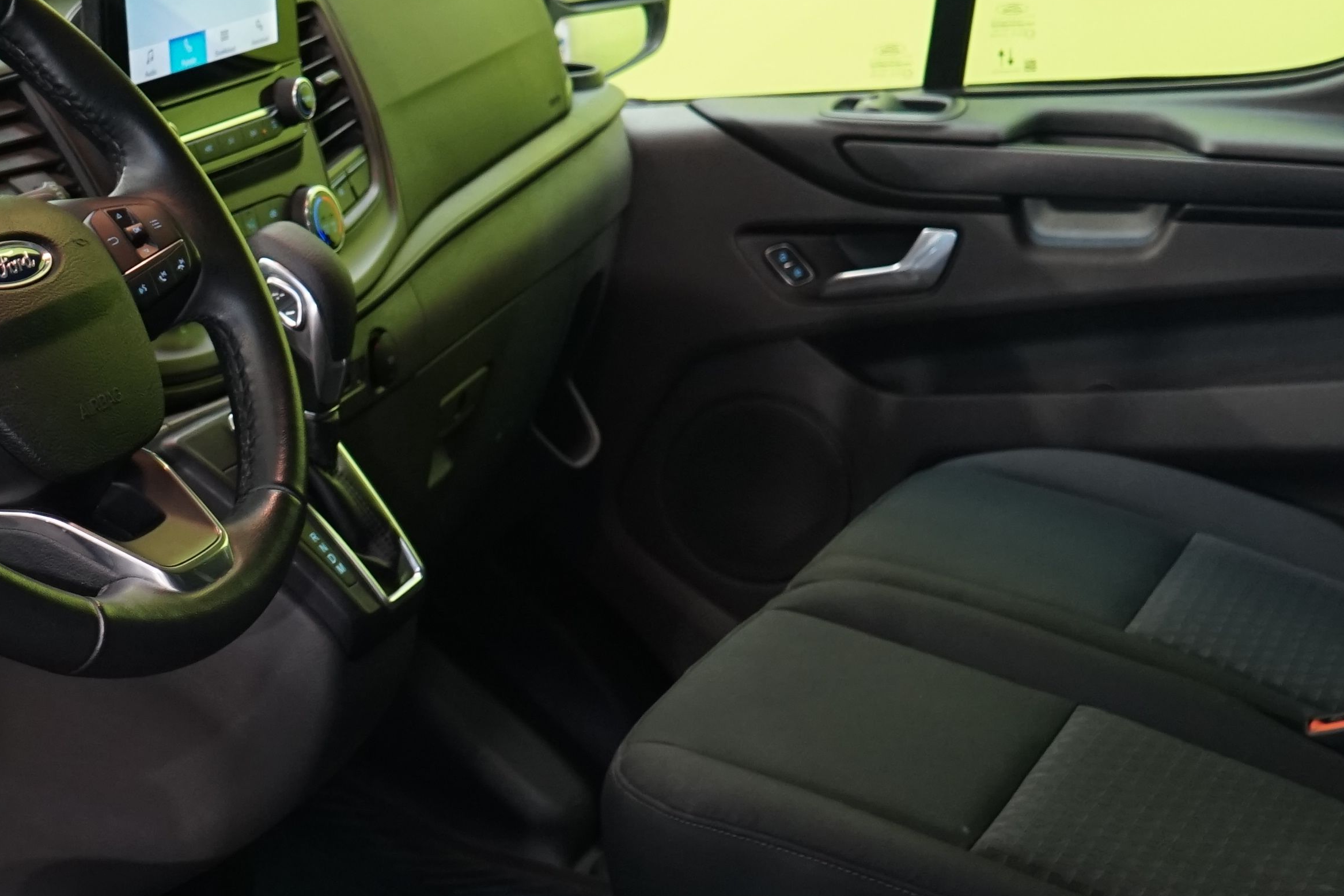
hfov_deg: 27.1
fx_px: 2688
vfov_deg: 18.9
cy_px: 563
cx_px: 130
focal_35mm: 72
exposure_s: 1/25
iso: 1250
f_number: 5.6
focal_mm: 28
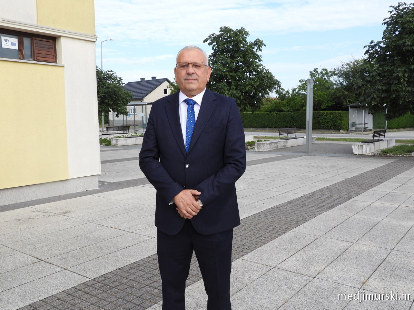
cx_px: 207
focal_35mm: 32
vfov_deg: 44.2
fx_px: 383
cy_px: 155
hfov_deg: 56.8
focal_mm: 5.8
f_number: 3.2
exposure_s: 1/640
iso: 100
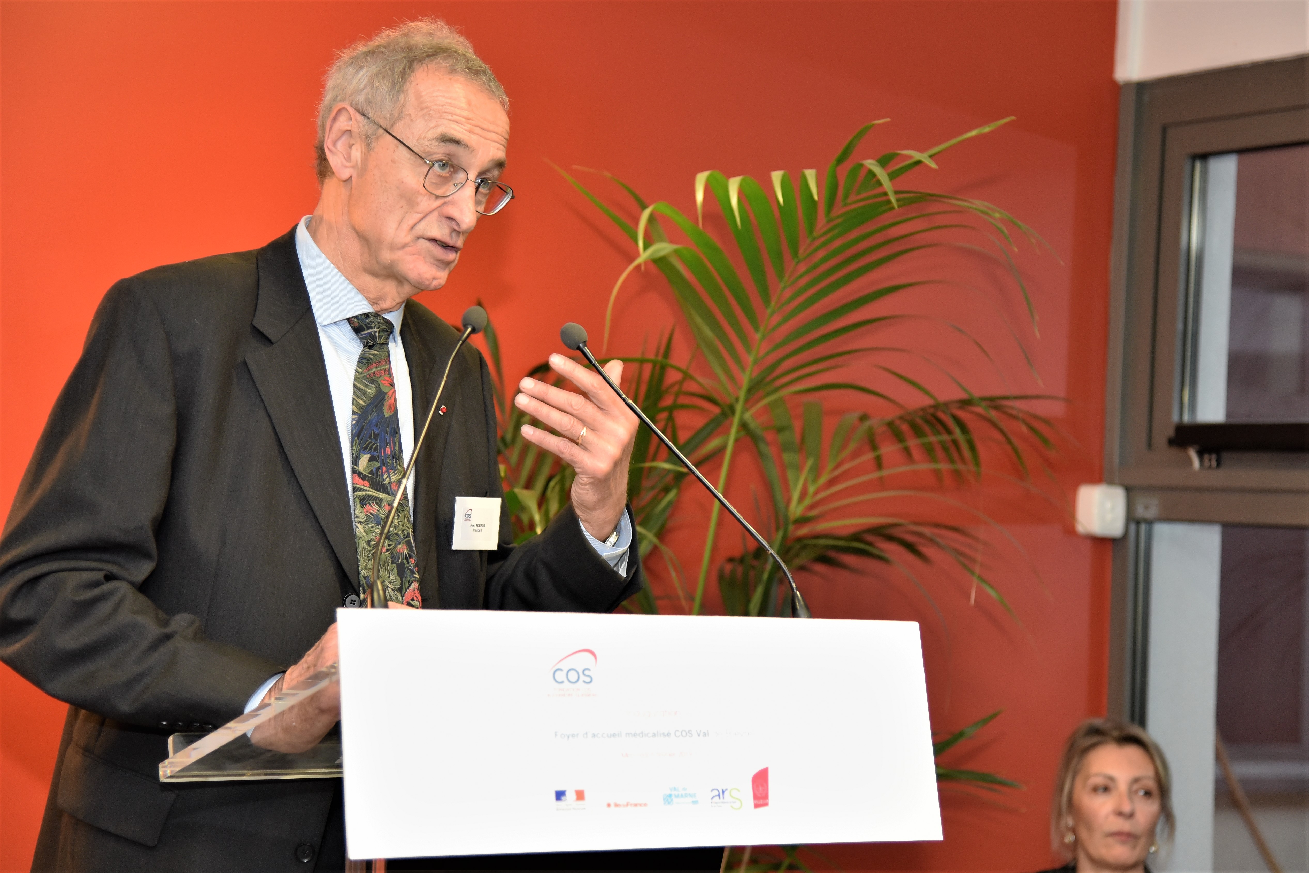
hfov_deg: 30.5
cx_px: 654
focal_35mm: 66
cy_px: 436
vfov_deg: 20.6
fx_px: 2400
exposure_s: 1/60
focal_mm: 66
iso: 1600
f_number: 4
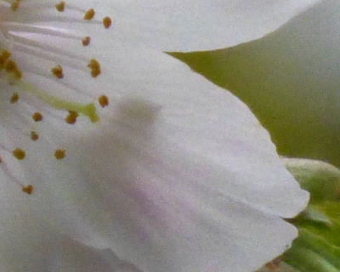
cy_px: 211
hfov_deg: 0.6
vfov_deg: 0.5
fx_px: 32841
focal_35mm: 3266
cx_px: 259
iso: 800
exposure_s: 1/200
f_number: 6.4
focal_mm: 86
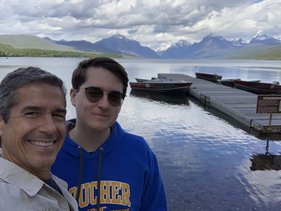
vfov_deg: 44.2
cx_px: 140
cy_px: 106
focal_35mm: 32
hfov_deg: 56.8
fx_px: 260
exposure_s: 1/1295
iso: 16
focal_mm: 2.87
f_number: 2.2
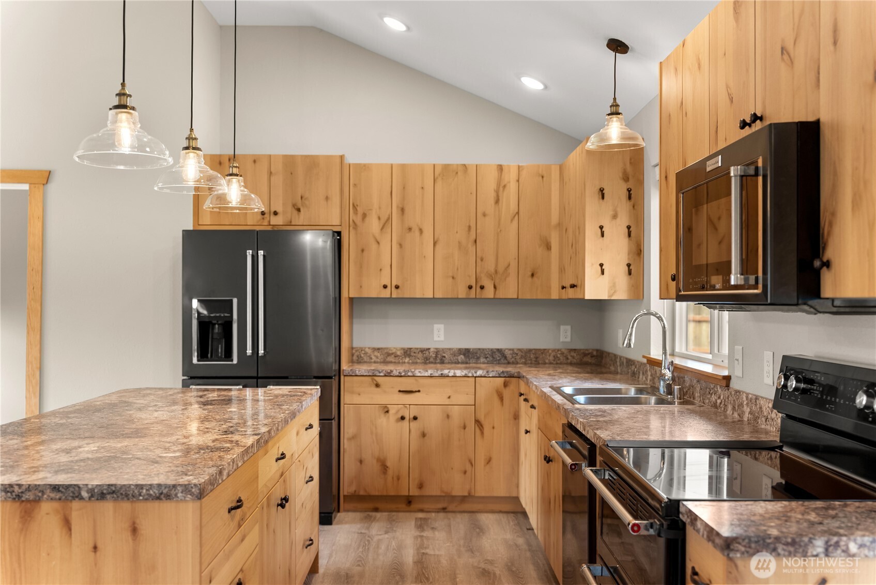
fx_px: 818
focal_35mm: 34
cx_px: 438
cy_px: 292
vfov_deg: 39.4
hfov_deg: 56.3
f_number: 2.8
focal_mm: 33.6
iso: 400
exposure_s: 1/15
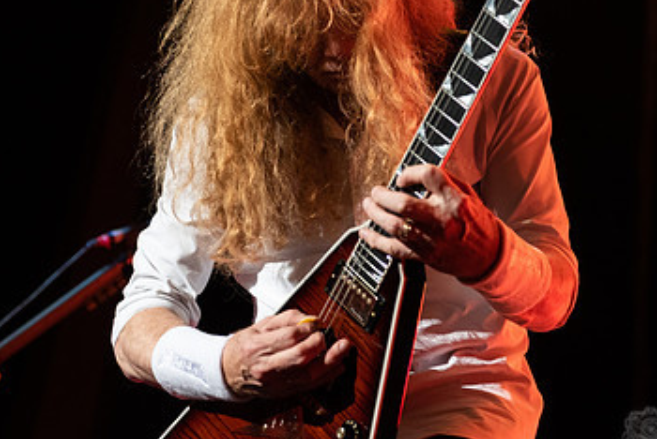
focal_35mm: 116
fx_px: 2119
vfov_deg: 11.8
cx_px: 300
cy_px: 112
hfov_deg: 17.6
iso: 2000
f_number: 3.2
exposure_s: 1/320
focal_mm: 70
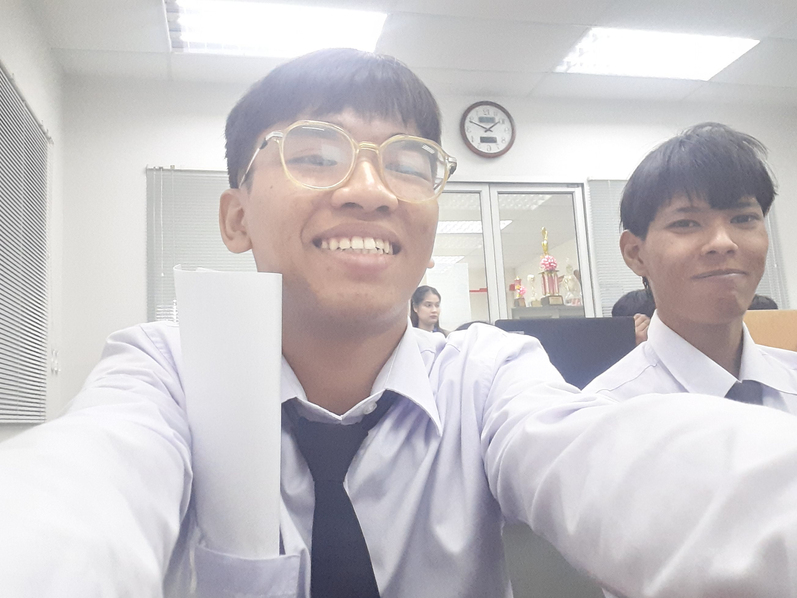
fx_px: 714
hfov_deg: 58.4
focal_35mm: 31
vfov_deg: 45.4
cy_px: 299
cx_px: 398
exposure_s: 1/50
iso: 400
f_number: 2
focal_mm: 2.61
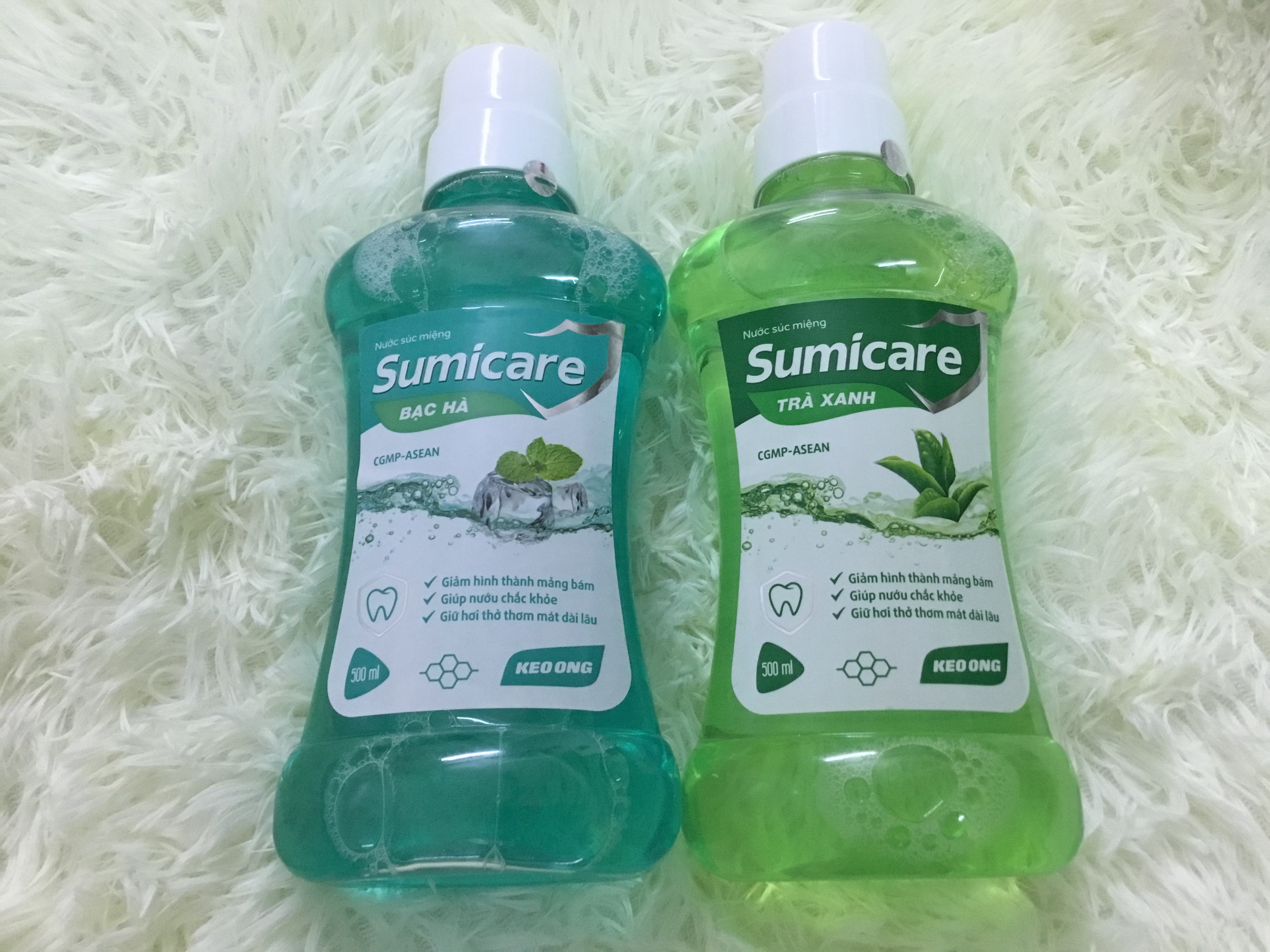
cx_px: 635
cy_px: 476
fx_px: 1137
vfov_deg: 45.4
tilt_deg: -67.9
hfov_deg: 58.4
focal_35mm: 31
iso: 200
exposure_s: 1/33
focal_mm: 3.3
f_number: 2.4
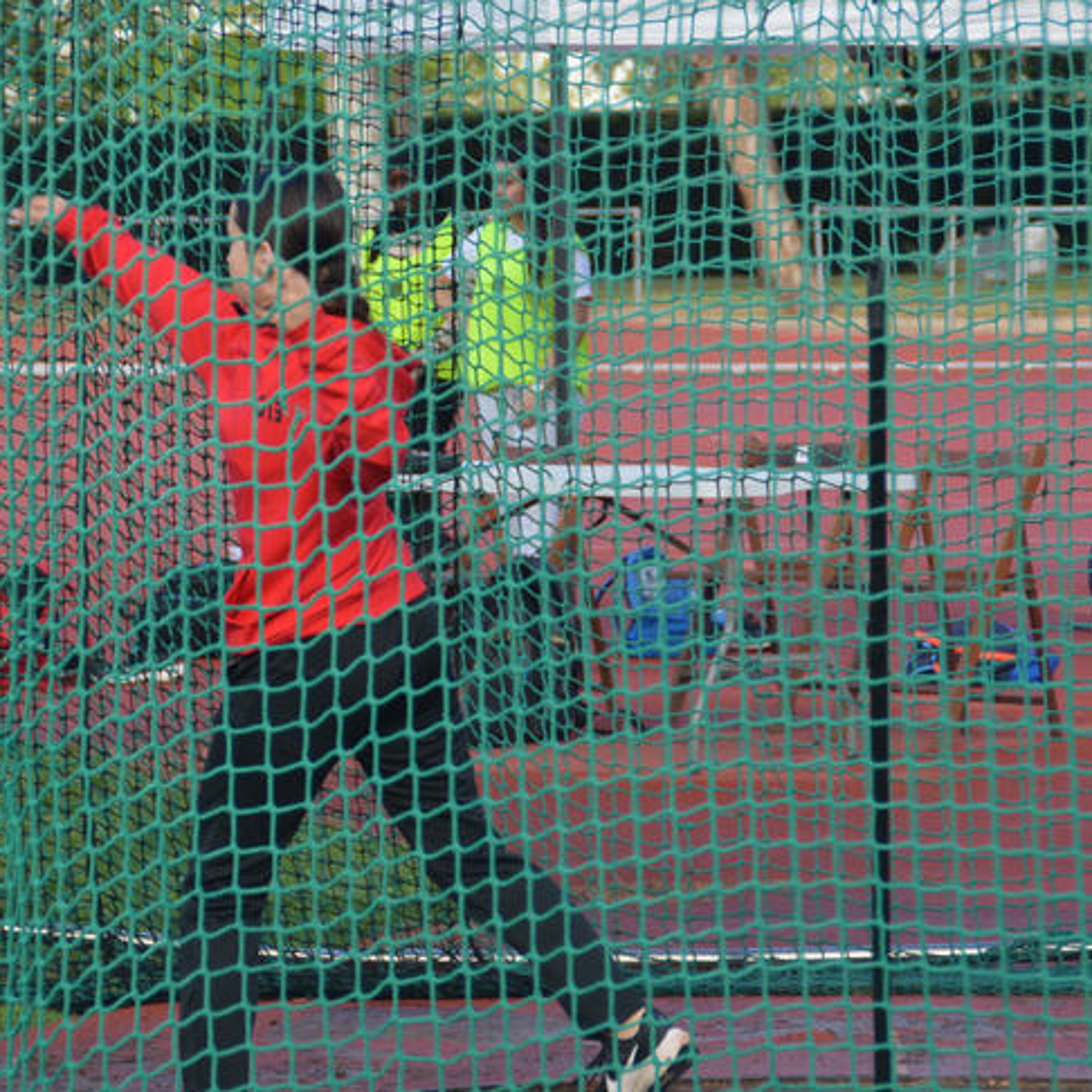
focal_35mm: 295
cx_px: 245
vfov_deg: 5.9
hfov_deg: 5.9
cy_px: 575
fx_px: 10521
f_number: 6
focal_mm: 125
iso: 400
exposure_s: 1/500
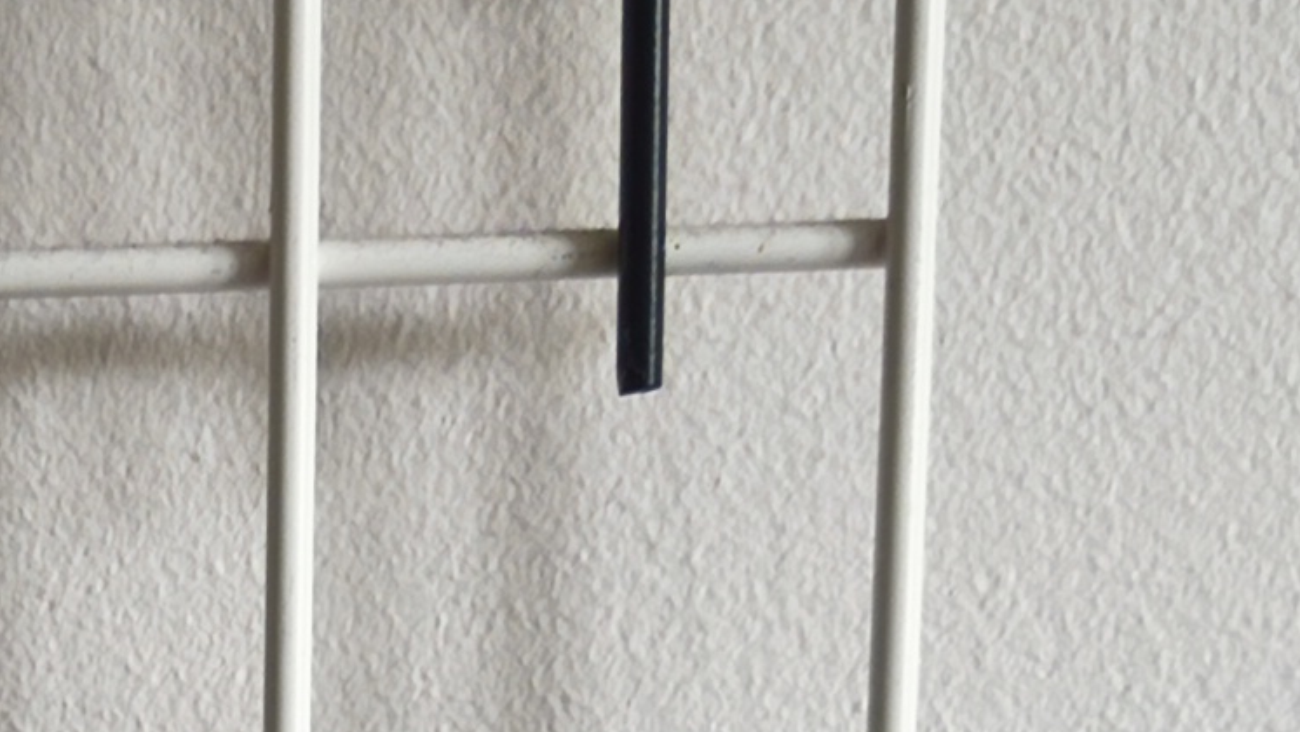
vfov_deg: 8.0
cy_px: 1882
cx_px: -415
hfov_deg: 14.9
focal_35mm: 137
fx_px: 4724
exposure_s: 1/50
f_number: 1.65
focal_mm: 6.18
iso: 1000
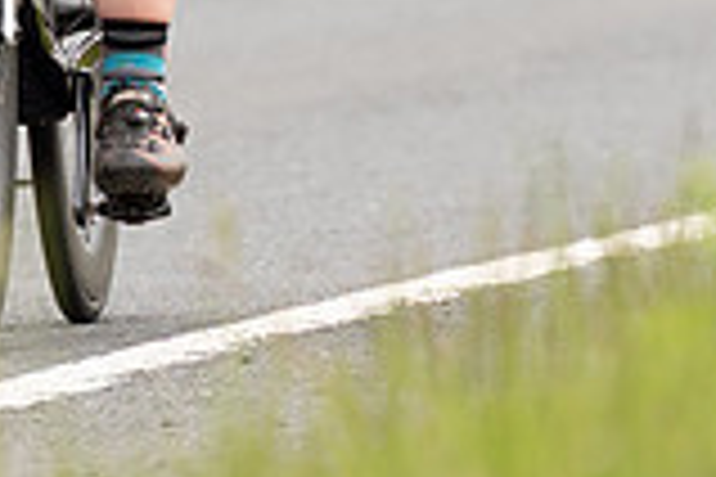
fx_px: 26729
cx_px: 69
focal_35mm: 1344
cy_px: -775
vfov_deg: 1.0
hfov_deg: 1.5
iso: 400
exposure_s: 1/1000
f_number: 3.5
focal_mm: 200
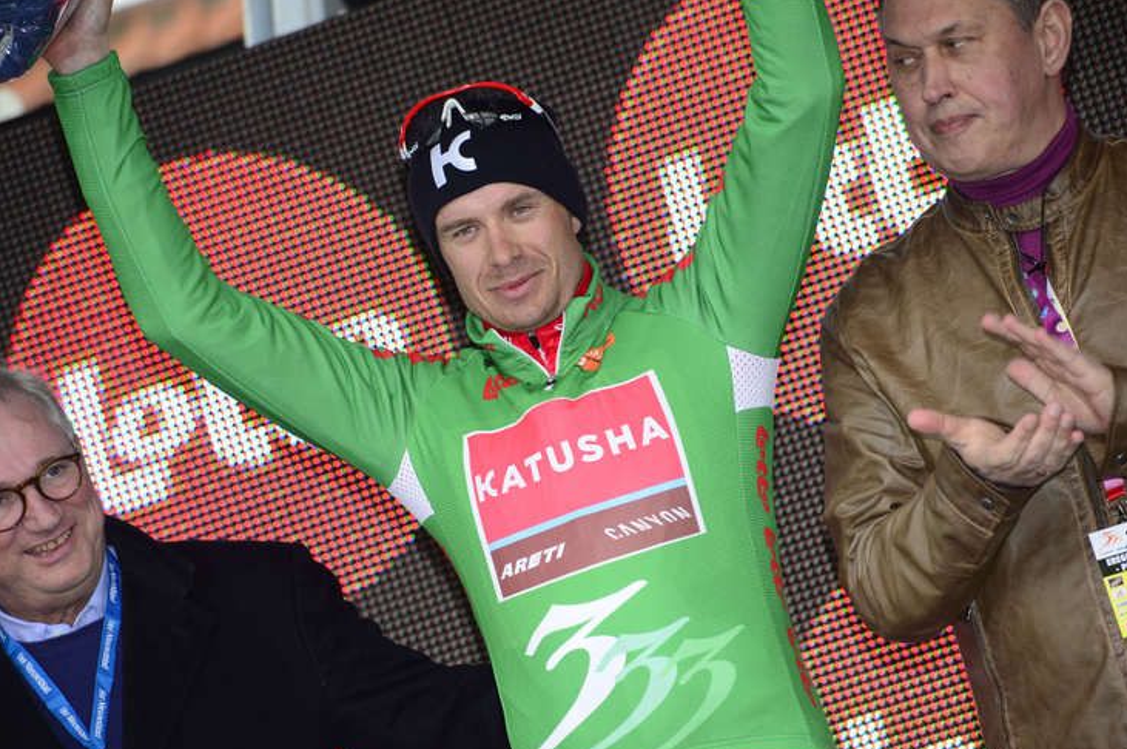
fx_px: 6850
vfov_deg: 6.3
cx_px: 541
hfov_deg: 9.4
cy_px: 405
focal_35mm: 219
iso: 200
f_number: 5
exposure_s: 1/250
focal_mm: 200
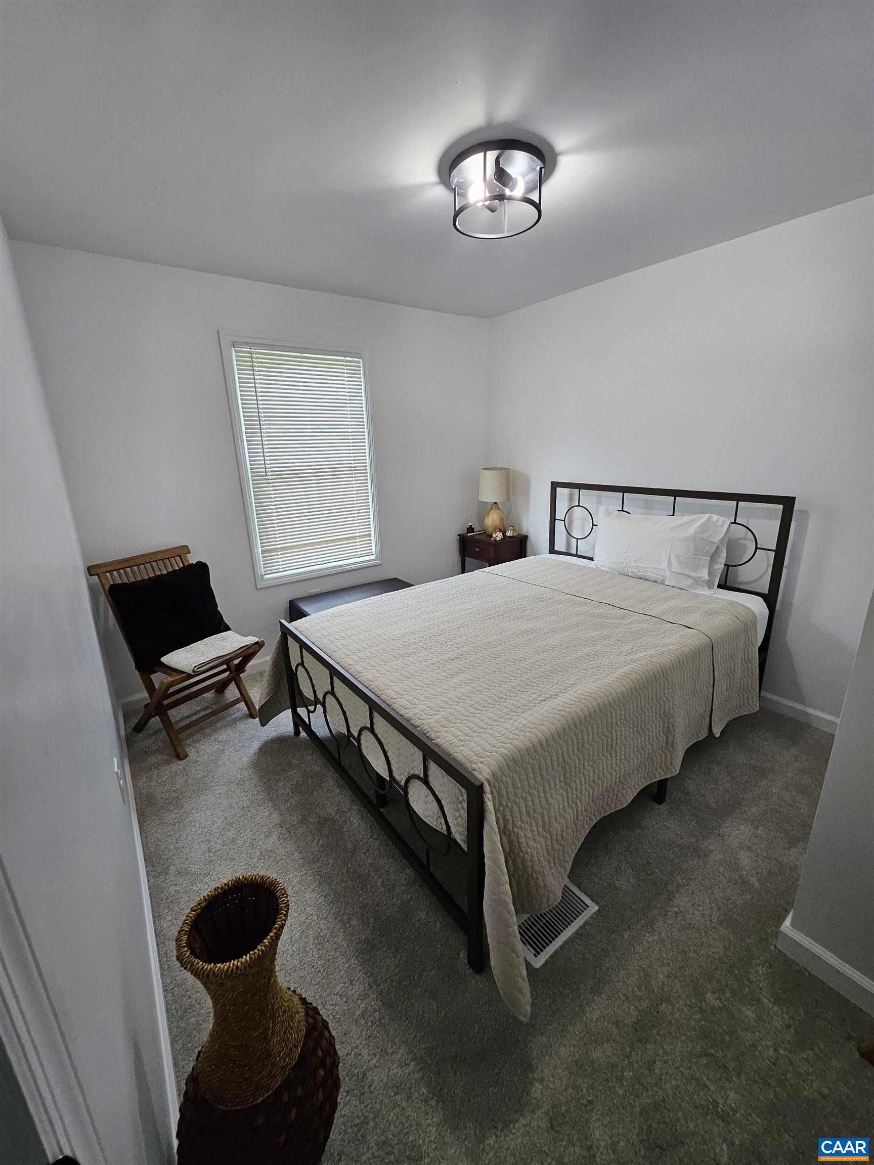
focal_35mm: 13
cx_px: 437
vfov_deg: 106.2
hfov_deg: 89.9
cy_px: 582
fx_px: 438
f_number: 2.2
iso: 125
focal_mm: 1.74
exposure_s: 1/60
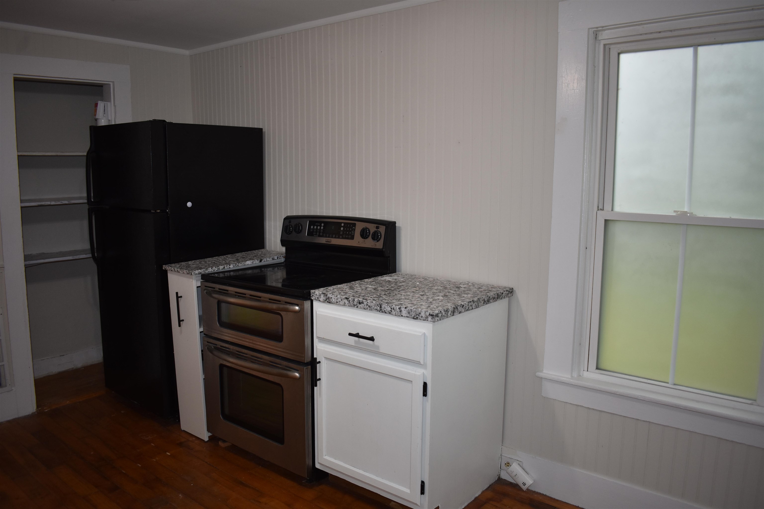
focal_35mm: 27
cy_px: 254
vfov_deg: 47.9
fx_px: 573
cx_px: 382
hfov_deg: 67.4
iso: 400
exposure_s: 1/100
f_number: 3.5
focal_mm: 18
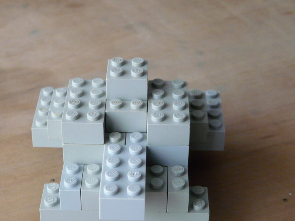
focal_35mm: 86
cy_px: 122
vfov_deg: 17.2
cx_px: 111
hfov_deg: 22.7
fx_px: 733
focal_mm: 10.8
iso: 400
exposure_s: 1/15
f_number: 3.2
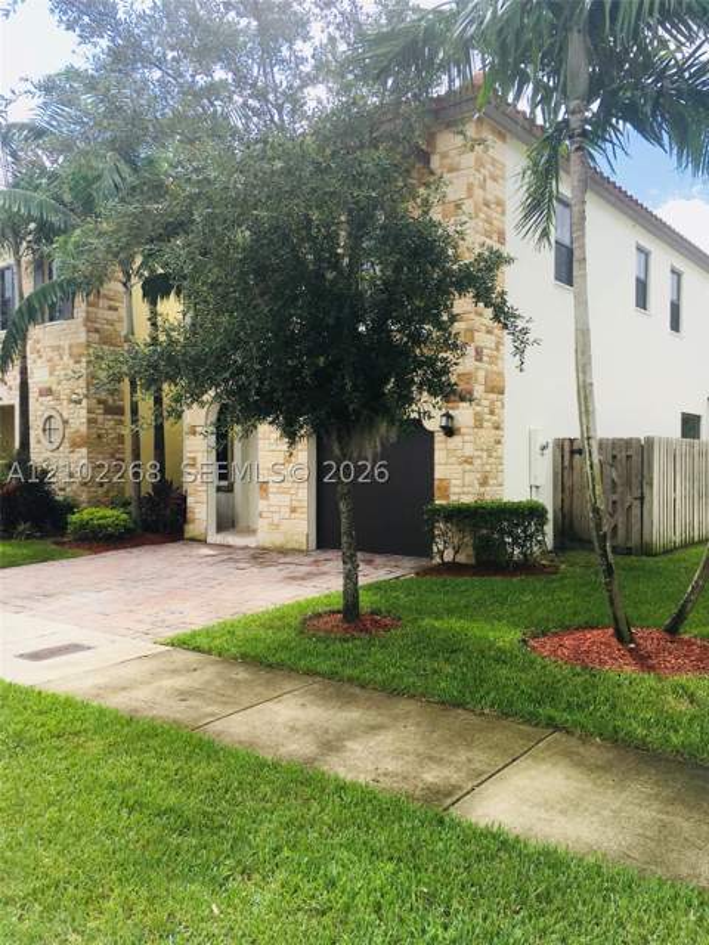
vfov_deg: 61.7
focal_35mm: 29
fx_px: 792
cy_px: 472
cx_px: 354
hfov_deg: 48.2
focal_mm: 4.15
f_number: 2.2
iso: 25
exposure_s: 1/894
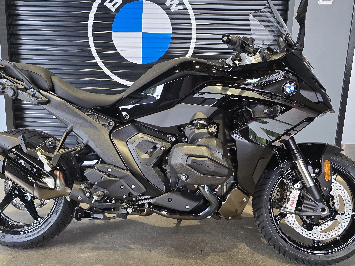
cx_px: 154
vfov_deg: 44.2
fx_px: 328
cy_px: 130
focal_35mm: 32
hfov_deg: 56.6
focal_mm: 6.3
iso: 250
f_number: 1.7
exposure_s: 1/120
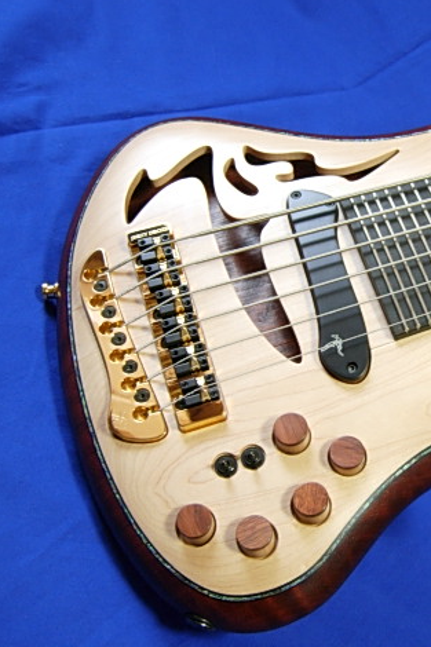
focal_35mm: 51
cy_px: 328
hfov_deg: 25.4
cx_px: 410
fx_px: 916
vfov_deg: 38.9
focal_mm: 7.5
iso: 141
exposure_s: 1/4
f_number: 2.7
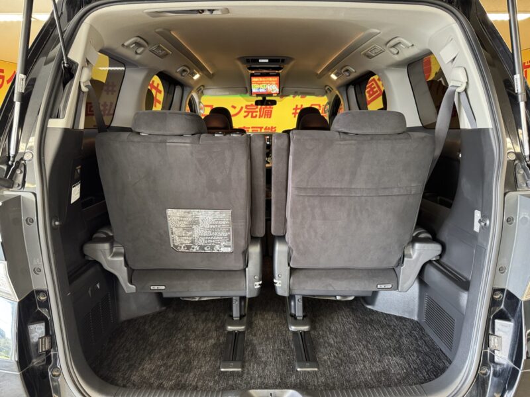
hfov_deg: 71.6
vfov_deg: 56.8
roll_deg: +0.2
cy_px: 198
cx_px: 265
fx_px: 367
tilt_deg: -12.5
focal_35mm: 24
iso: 400
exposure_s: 1/50
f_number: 1.78
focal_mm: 6.76
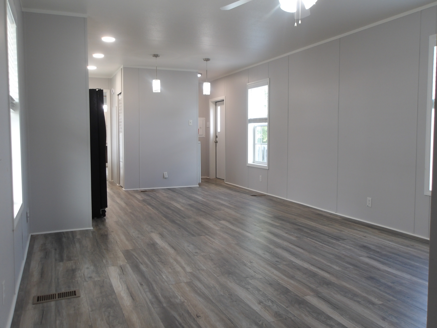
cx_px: 218
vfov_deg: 51.4
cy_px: 164
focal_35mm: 27
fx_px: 341
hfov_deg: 65.3
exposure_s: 1/30
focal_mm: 4.9
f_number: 3
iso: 115
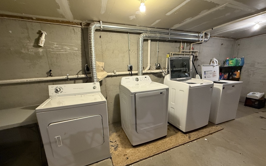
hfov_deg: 101.5
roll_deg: +2.3
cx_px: 134
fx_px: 109
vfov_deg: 74.4
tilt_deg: -14.5
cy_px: 94
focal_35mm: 15
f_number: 2.2
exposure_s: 1/60
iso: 500
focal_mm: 2.22
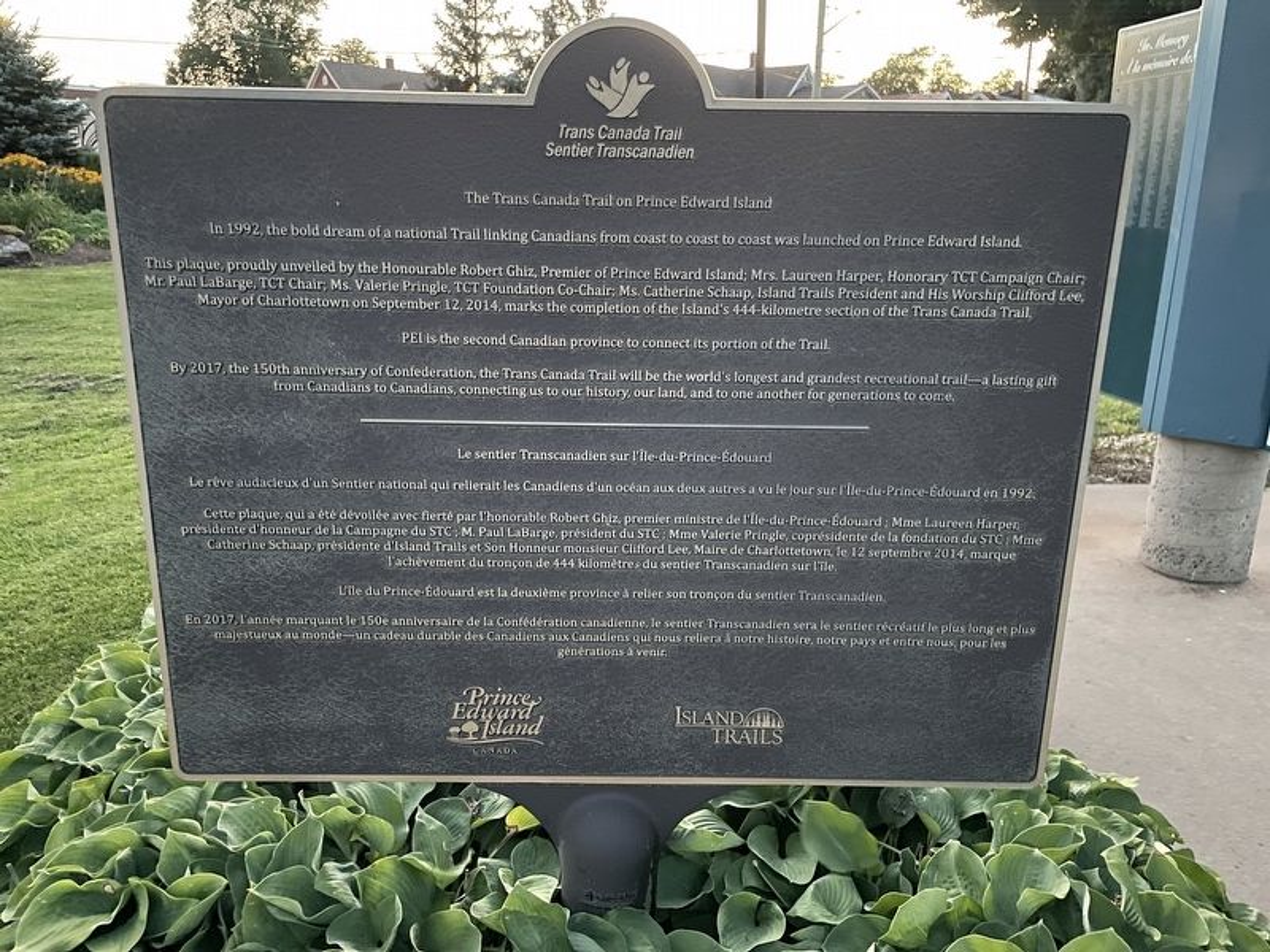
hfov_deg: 67.3
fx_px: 954
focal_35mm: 26
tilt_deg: -15.6
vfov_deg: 53.1
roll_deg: +0.0
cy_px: 476
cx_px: 635
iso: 500
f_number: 1.6
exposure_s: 1/11
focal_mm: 4.2
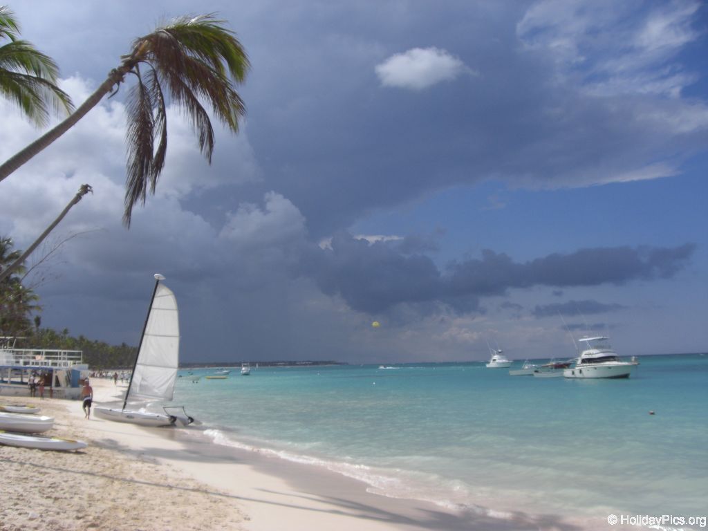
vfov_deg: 37.7
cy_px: 266
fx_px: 777
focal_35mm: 38
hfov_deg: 49.0
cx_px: 354
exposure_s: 1/250
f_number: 8
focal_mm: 6.2
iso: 64
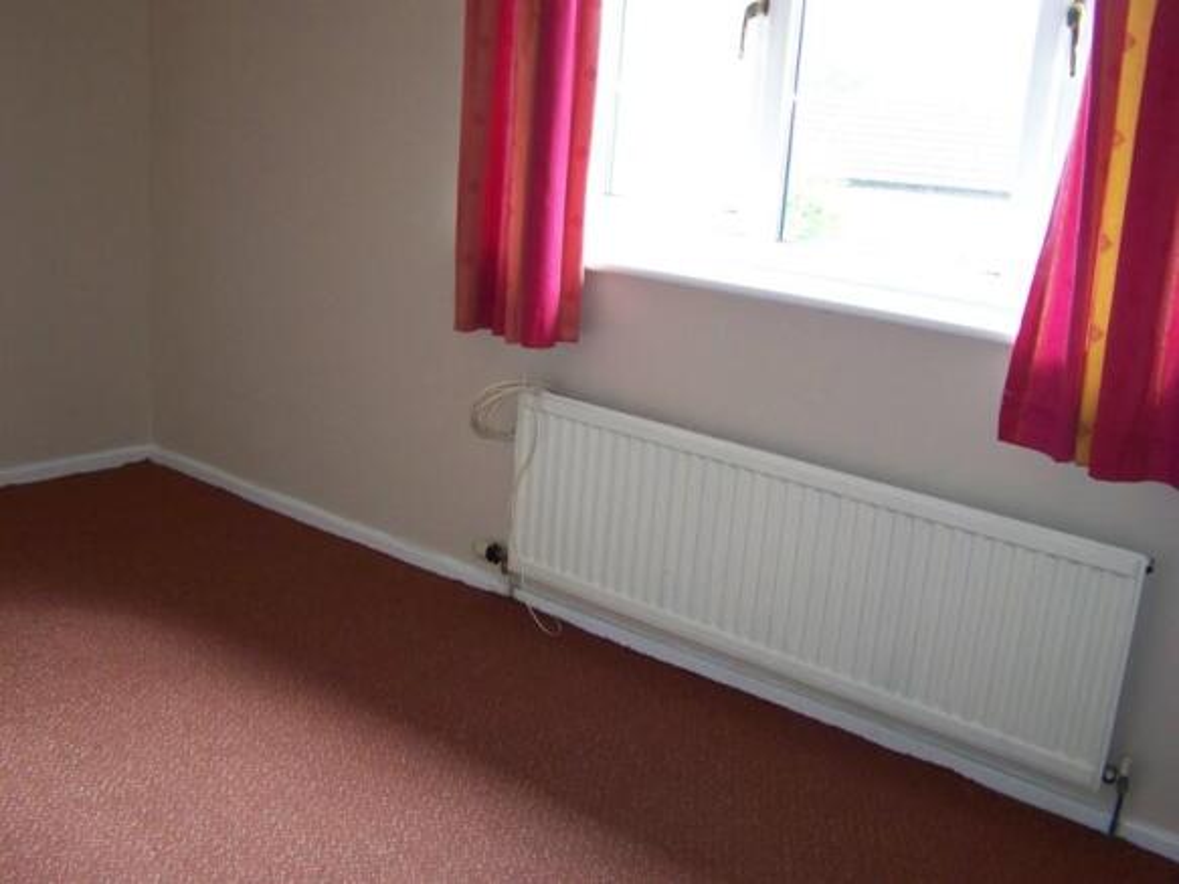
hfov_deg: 49.0
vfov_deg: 37.7
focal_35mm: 38
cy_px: 442
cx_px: 590
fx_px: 1294
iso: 200
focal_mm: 6.3
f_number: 2.8
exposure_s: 1/60
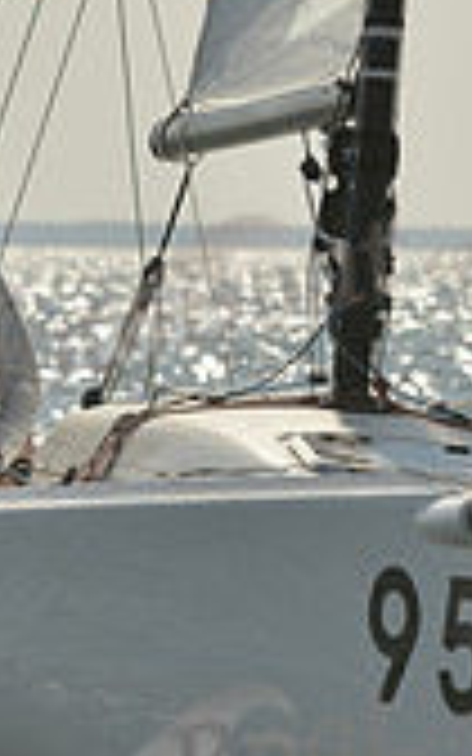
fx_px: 14510
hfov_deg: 1.9
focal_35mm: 705
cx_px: 760
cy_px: 479
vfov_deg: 3.0
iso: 280
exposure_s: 1/1600
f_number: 8
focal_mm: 200
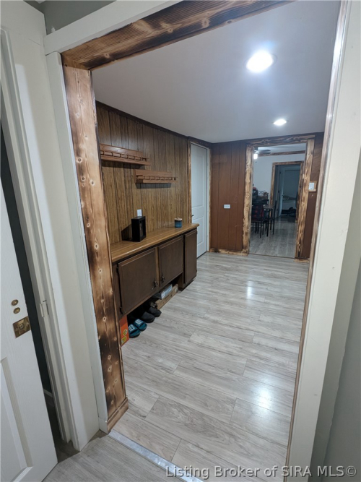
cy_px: 241
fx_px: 223
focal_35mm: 16
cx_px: 180
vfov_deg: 94.5
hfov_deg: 78.1
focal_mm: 2.22
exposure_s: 1/40
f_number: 2.2
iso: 327
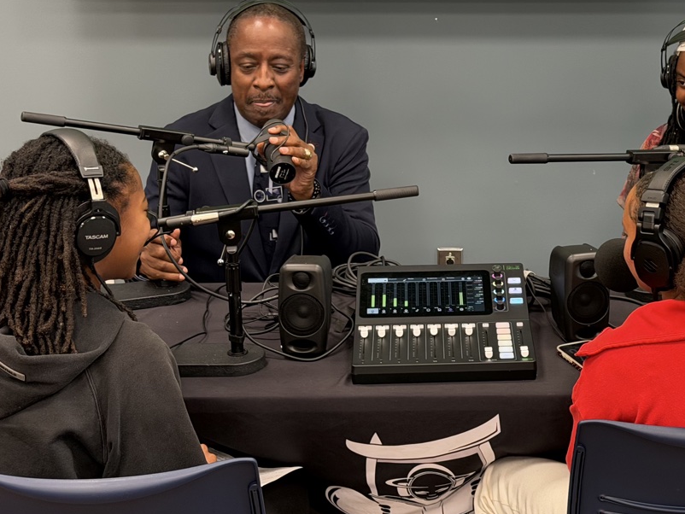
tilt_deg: -14.3
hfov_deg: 24.5
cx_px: 495
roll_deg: +0.5
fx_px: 1564
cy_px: 161
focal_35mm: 79
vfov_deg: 18.6
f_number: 1.78
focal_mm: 6.76
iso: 200
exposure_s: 1/60
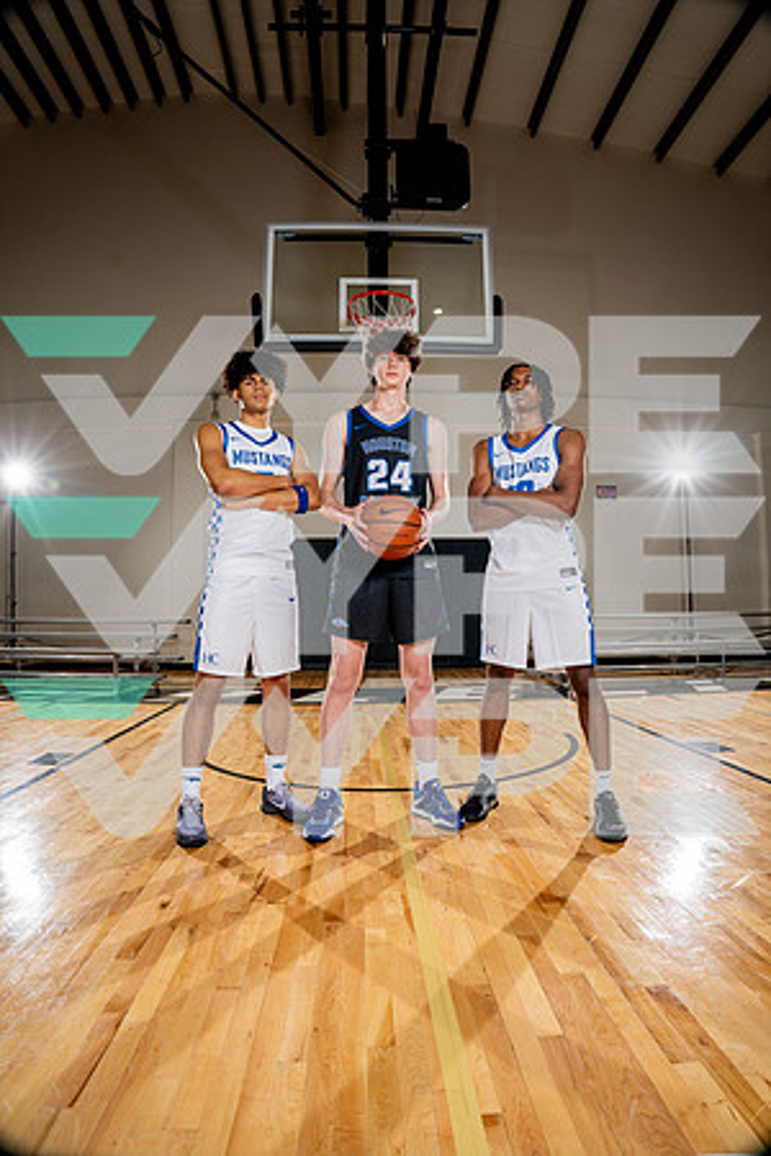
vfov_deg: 84.0
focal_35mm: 20
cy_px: 578
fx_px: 642
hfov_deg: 61.9
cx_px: 386
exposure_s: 1/250
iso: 250
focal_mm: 20
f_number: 8
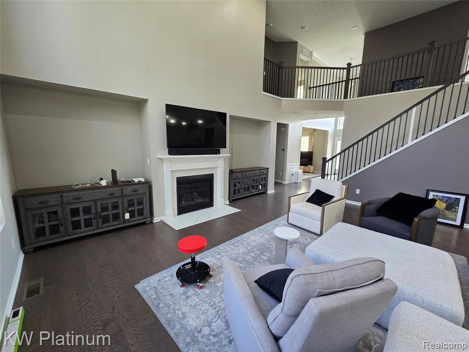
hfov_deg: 106.2
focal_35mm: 13
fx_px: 176
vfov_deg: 89.9
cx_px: 234
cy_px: 176
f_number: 2.2
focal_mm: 2.2
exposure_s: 1/60
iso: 200
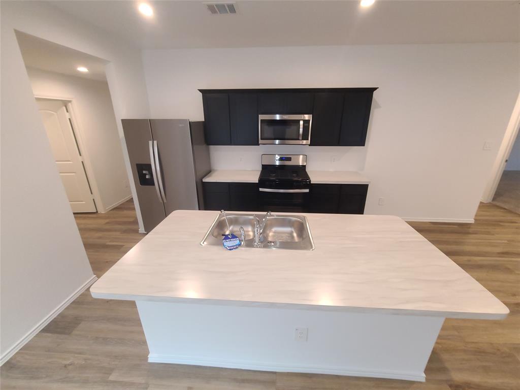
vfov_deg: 89.9
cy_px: 195
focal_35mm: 13
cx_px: 260
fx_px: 195
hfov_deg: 106.2
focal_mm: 2.2
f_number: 2.2
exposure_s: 1/60
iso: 250
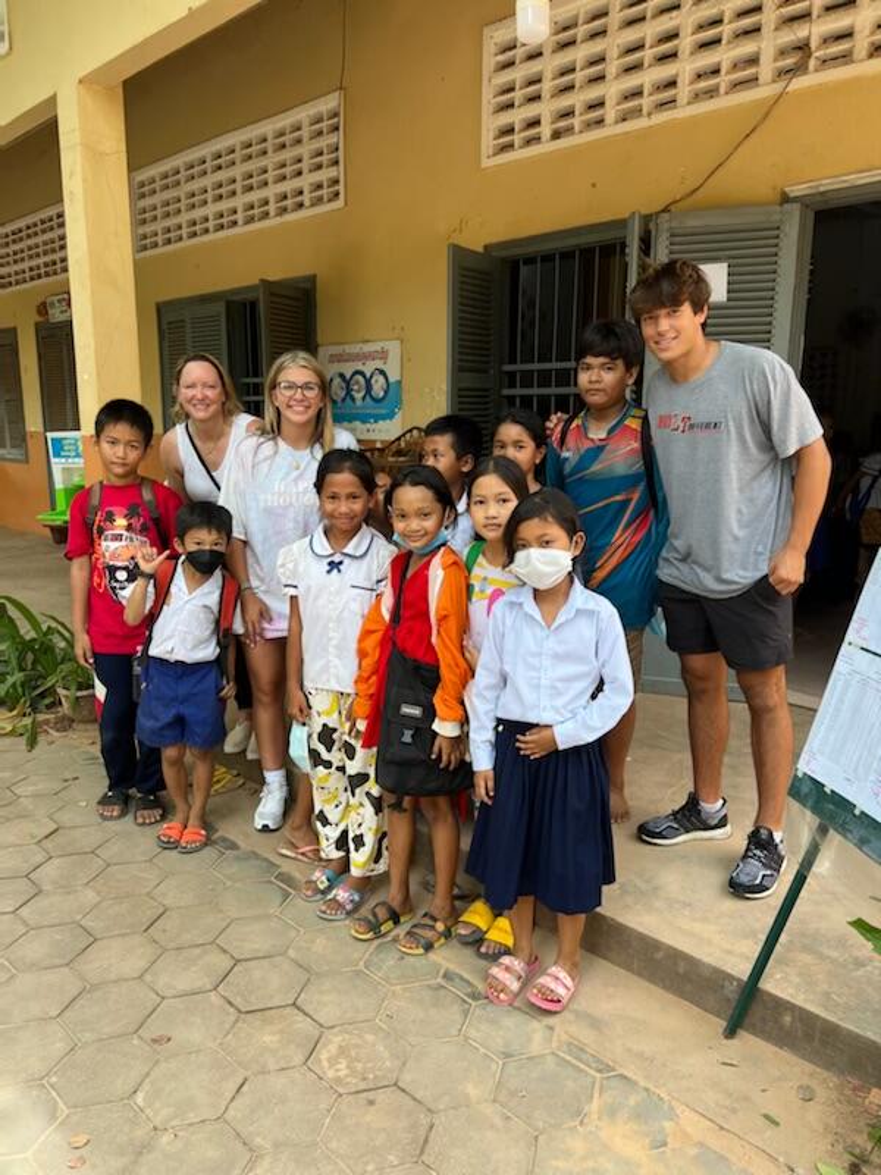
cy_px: 588
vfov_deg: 67.3
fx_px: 882
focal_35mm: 26
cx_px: 440
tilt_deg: -10.9
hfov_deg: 53.1
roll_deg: -0.3
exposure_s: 1/190
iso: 40
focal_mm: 5.7
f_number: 1.5
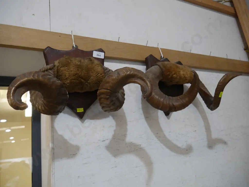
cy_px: 94
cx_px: 124
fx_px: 202
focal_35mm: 28
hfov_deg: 63.4
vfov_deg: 49.8
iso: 640
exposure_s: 1/60
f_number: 3.5
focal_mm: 14
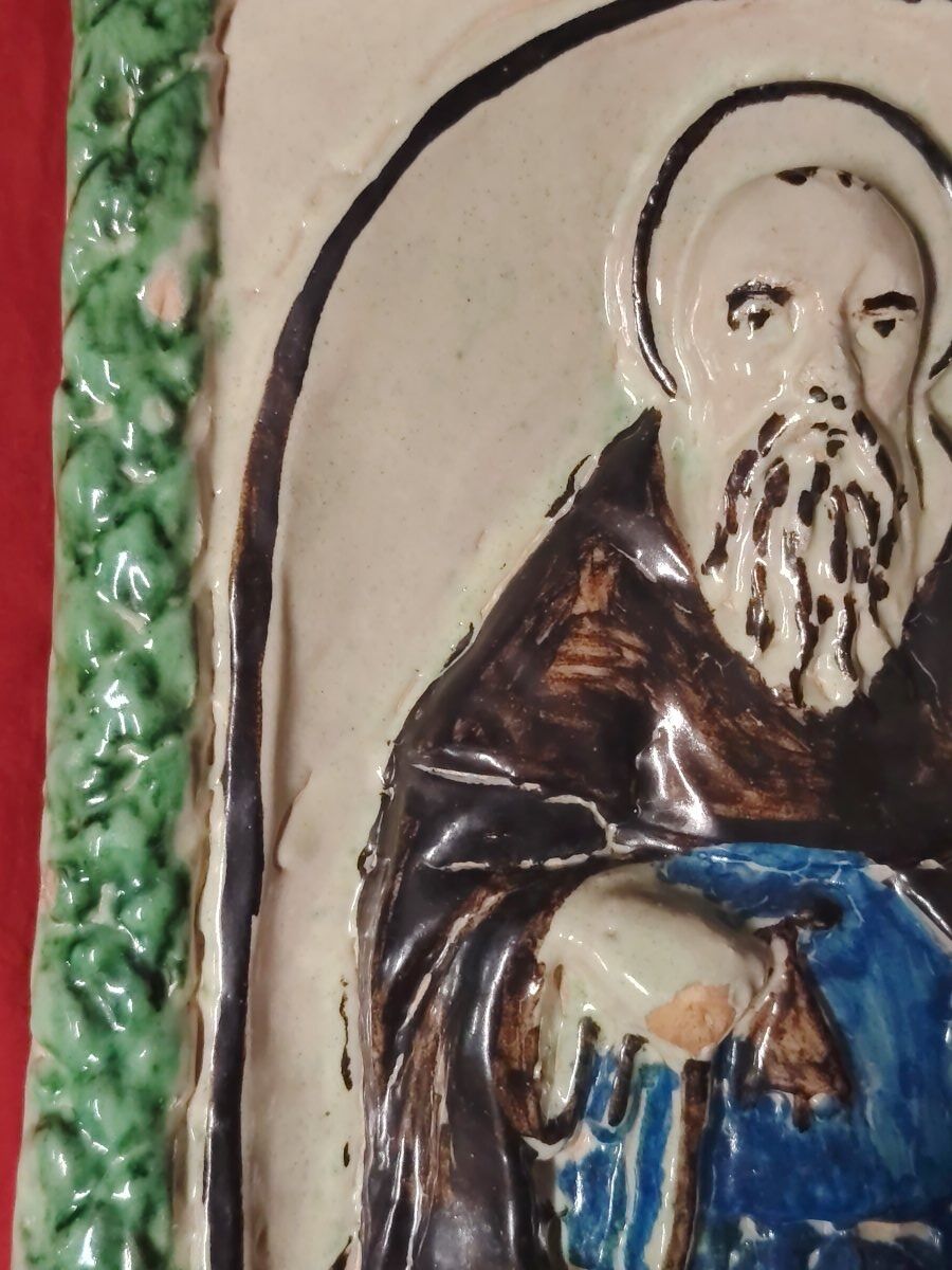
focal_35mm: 41
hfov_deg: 35.1
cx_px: 476
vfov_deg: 45.8
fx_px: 1503
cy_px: 635
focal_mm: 5.25
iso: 5441
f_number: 1.75
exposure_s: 1/100
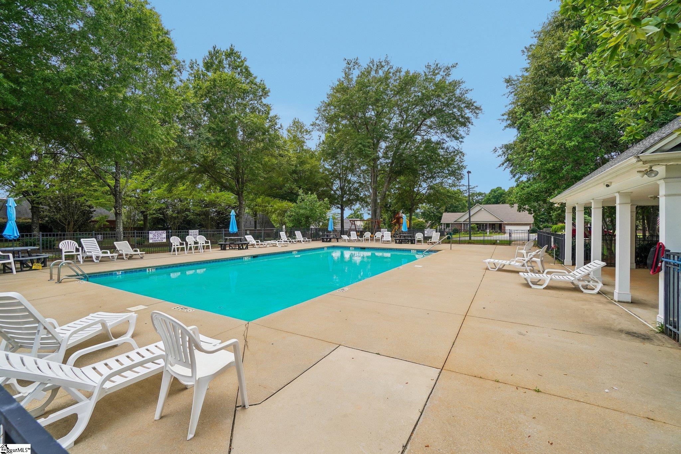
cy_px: 227
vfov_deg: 77.3
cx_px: 340
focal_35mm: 15
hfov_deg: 100.4
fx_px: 284
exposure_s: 1/160
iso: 100
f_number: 8
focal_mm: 10
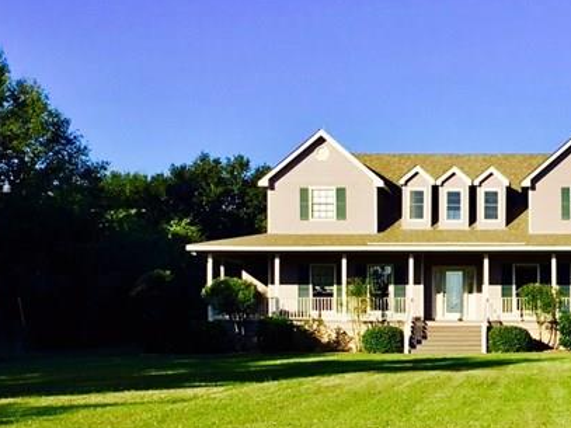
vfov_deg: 18.7
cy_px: 354
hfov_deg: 24.4
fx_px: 1286
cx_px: 502
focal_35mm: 78
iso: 25
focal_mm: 3.3
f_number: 2.4
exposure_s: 1/1072
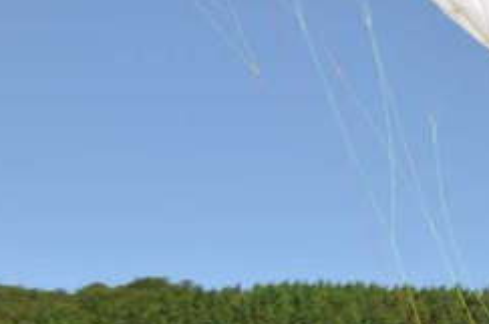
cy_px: 495
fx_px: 1391
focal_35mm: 103
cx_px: 686
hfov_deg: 18.2
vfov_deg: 12.6
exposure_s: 1/160
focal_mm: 21
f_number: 13
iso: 200
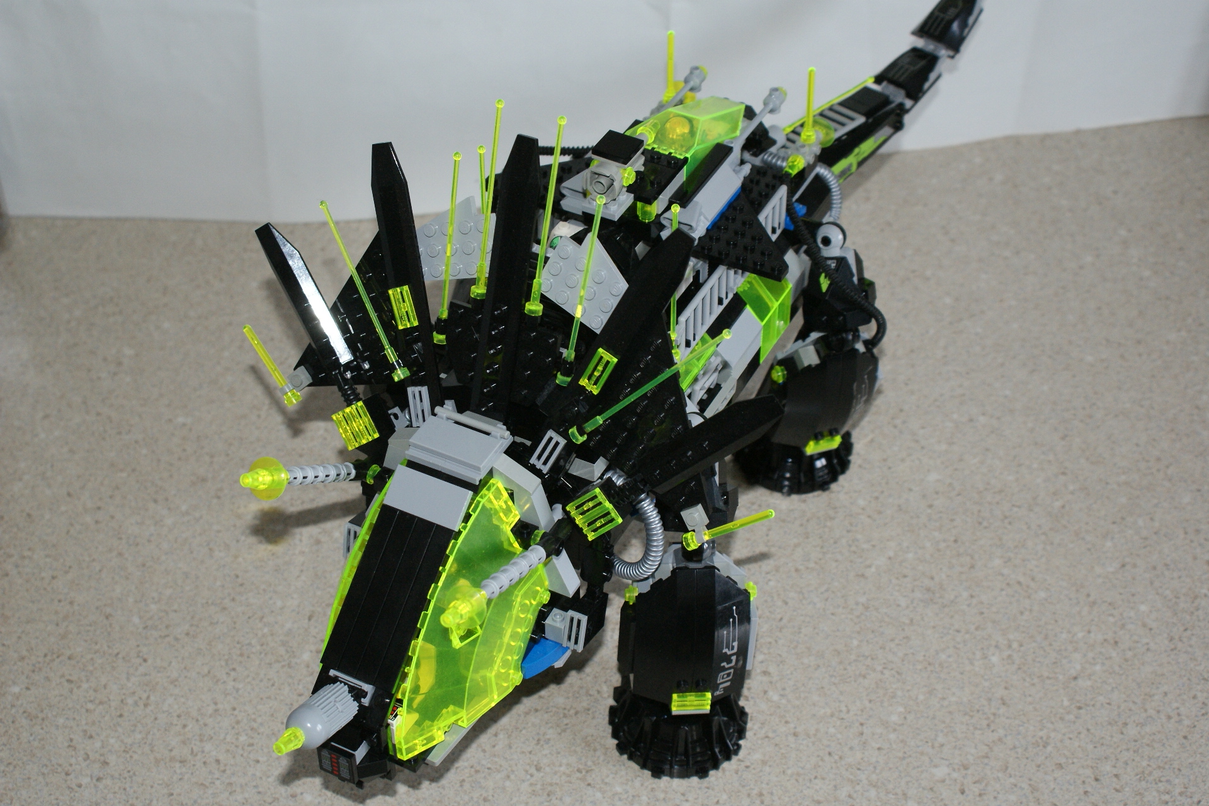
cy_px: 403
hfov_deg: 37.9
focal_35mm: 52
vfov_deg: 25.8
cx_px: 604
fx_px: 1763
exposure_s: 1/60
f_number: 5.6
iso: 400
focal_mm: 35
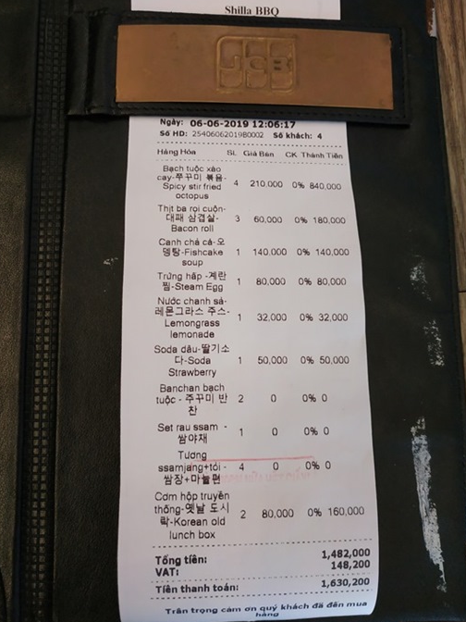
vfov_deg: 69.4
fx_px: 449
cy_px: 308
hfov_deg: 54.9
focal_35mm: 25
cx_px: 233
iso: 400
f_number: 1.9
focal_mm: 3.94
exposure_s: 1/25
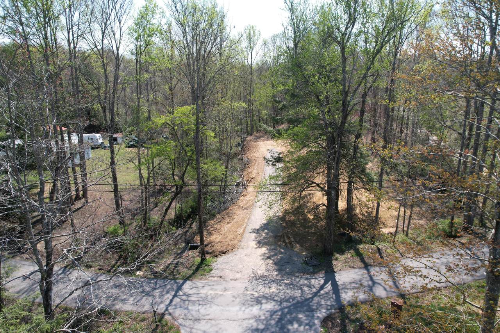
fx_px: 305
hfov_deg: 78.6
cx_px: 250
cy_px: 166
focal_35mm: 22
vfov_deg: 57.2
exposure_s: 1/100
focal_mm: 8.38
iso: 100
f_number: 2.8
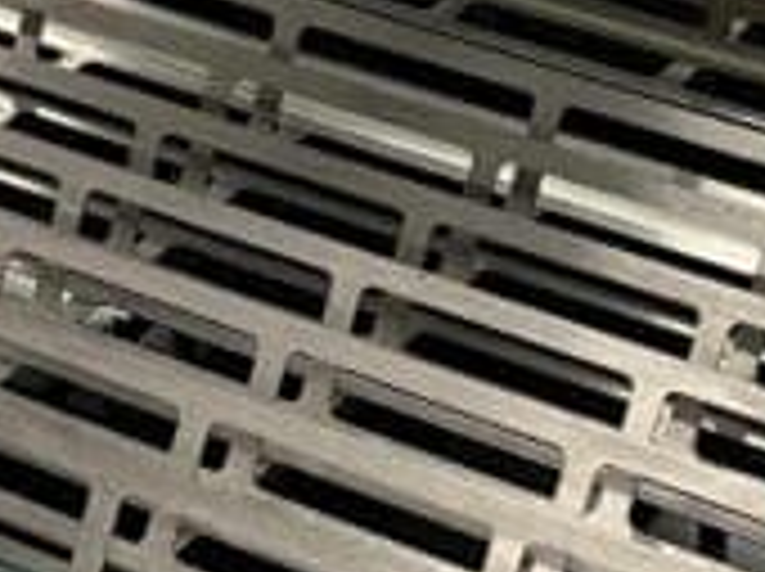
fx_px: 3465
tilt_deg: -32.4
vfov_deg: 9.4
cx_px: -184
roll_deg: -0.6
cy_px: 324
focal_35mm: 157
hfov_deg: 12.3
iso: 125
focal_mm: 5.7
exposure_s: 1/50
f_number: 1.5
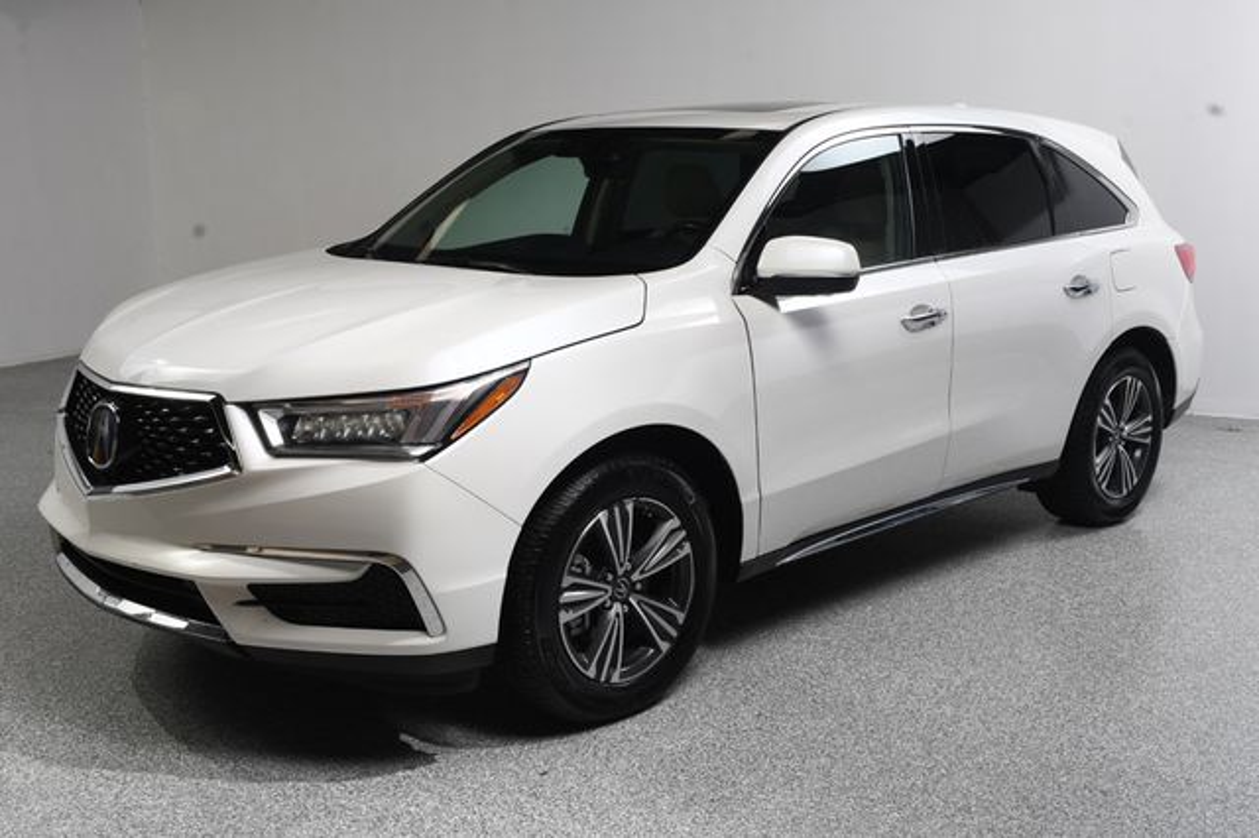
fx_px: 1363
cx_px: 630
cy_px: 419
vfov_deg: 34.2
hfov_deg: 49.6
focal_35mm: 39
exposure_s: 1/160
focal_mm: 26
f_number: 13
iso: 100
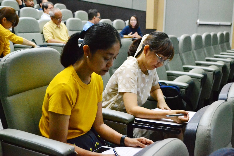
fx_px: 331
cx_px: 117
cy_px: 78
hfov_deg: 38.9
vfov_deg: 26.5
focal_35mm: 51
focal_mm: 34
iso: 6400
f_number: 5
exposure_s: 1/50
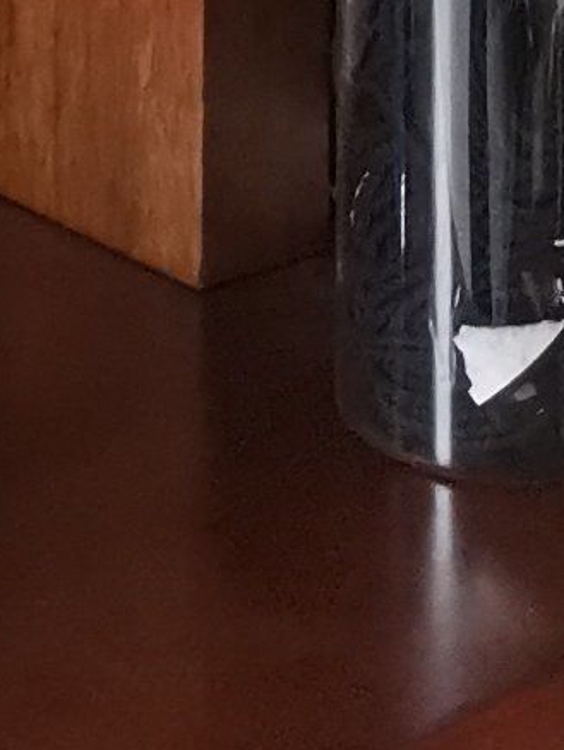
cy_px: -1566
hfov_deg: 8.6
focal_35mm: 162
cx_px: -602
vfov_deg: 9.4
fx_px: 3516
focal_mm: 4.75
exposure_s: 1/100
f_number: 1.8
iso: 200
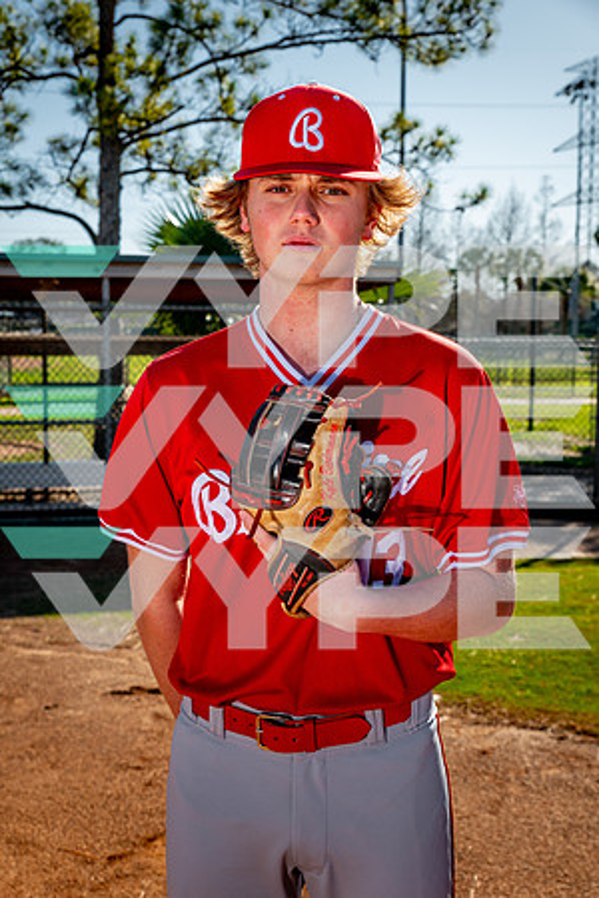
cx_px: 300
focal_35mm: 48
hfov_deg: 28.1
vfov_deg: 41.1
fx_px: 1198
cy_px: 449
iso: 100
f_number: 6.3
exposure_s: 1/320
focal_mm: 48
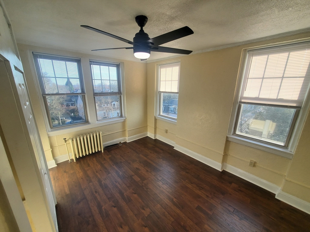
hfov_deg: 106.2
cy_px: 116
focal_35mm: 13
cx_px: 155
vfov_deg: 89.9
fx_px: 116
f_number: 2.2
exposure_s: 1/164
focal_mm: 1.8
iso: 50
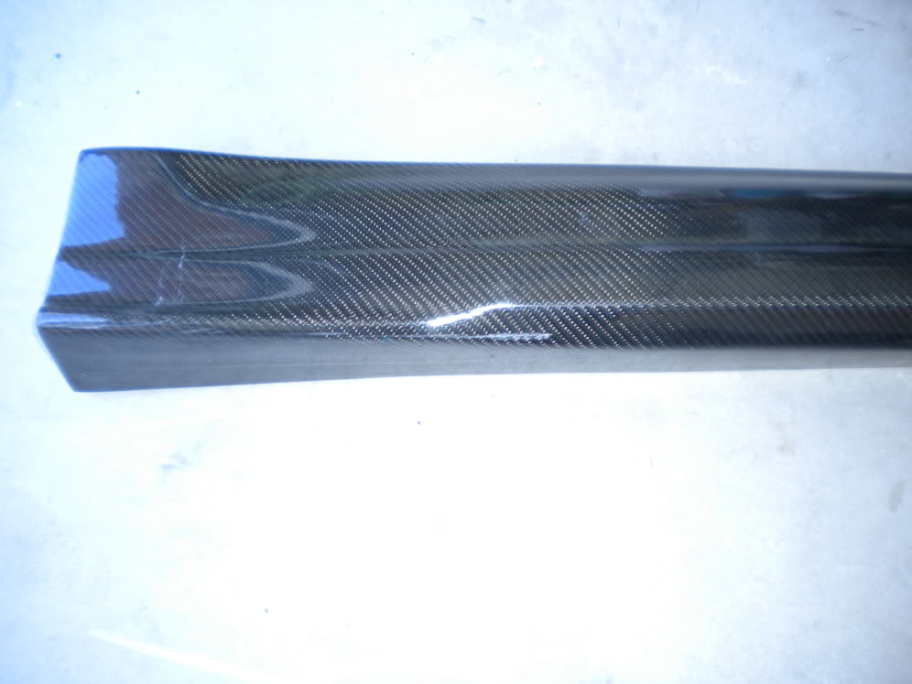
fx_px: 948
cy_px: 342
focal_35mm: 36
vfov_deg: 39.7
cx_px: 446
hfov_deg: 51.4
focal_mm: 6.3
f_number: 3.1
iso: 80
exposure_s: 1/30
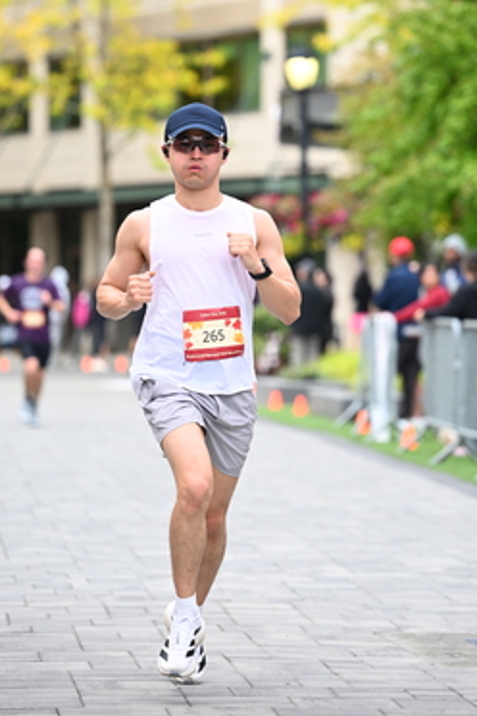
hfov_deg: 7.2
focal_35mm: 192
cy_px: 252
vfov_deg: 10.7
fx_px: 3816
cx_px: 261
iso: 1000
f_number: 2.8
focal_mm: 130
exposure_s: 1/2000
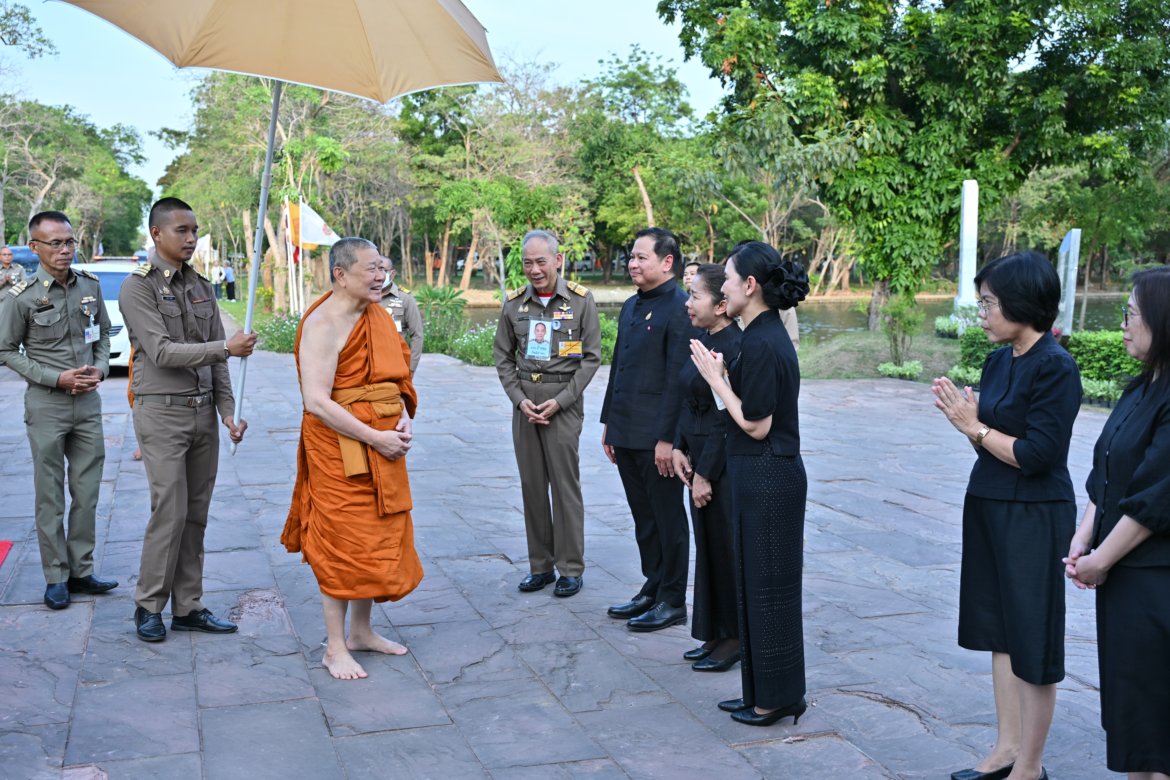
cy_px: 390
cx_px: 585
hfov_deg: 51.9
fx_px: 1202
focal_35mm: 37
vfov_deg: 35.9
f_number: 4
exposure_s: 1/250
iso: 125
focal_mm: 37
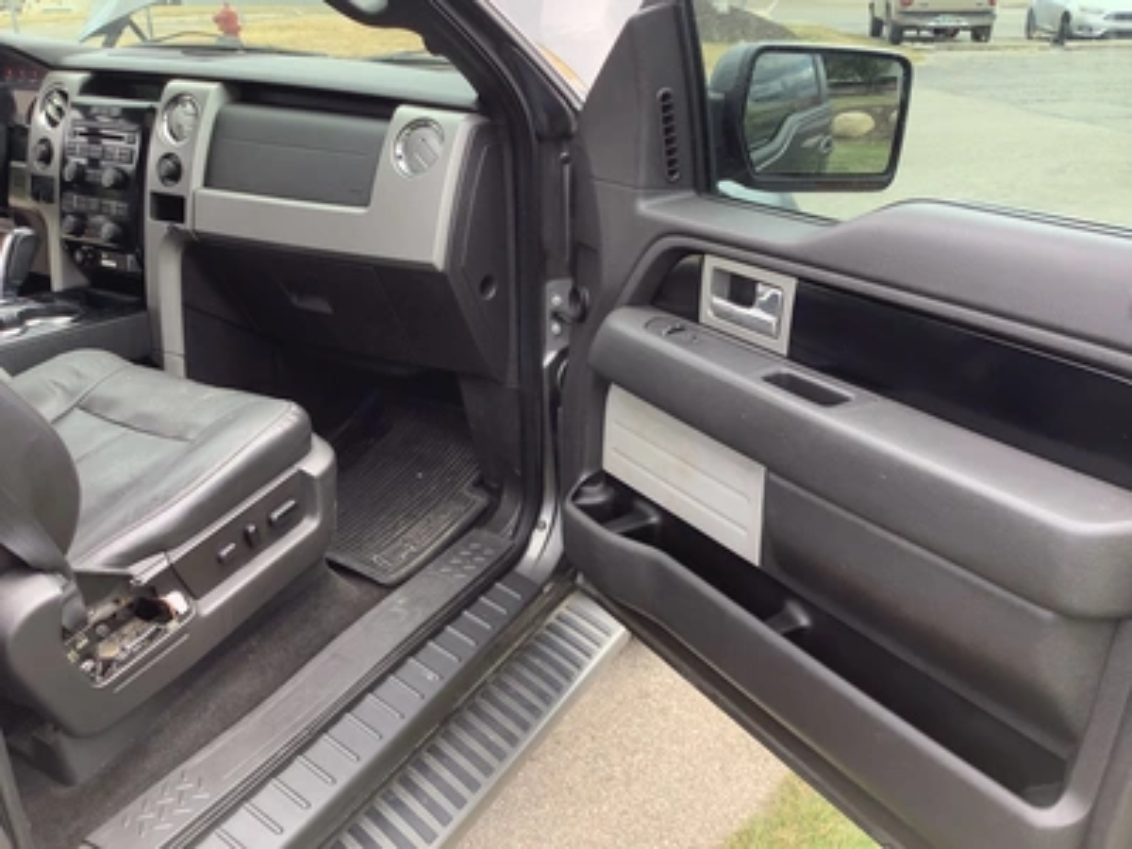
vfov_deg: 45.4
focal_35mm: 31
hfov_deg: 58.4
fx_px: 1014
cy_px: 424
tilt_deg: -21.5
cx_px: 566
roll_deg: +1.0
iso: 32
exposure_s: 1/100
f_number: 2.4
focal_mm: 3.3
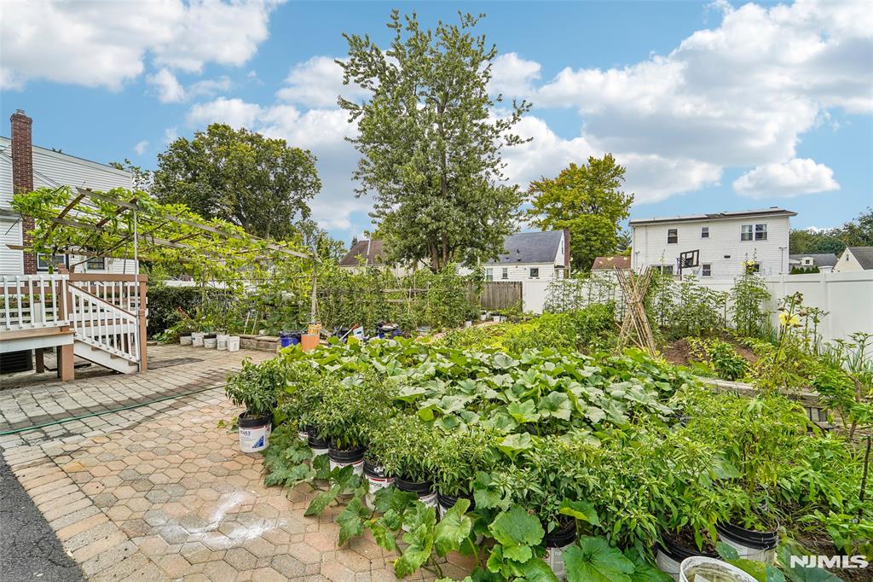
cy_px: 291
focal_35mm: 14
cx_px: 436
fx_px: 339
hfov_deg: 104.3
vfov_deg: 81.2
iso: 400
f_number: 8
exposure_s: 1/640
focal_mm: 14
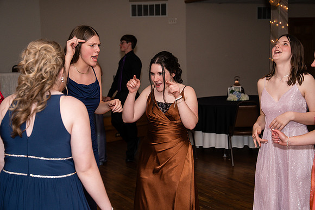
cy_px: 105
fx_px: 613
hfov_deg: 28.8
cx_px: 158
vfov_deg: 19.5
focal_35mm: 70
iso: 400
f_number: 5
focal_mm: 70
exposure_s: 1/250
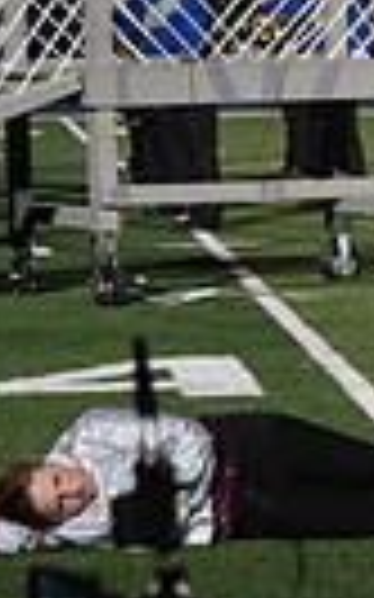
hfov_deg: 4.1
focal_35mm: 312
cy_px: 497
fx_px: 5094
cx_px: 1136
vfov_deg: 6.7
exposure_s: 1/1250
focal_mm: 70
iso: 5000
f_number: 2.8
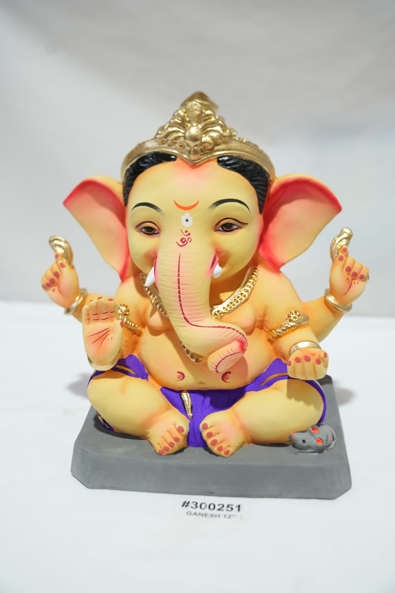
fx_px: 708
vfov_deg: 45.4
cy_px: 296
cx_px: 198
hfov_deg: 31.2
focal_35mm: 43
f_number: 3.5
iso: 800
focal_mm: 43
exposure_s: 1/200
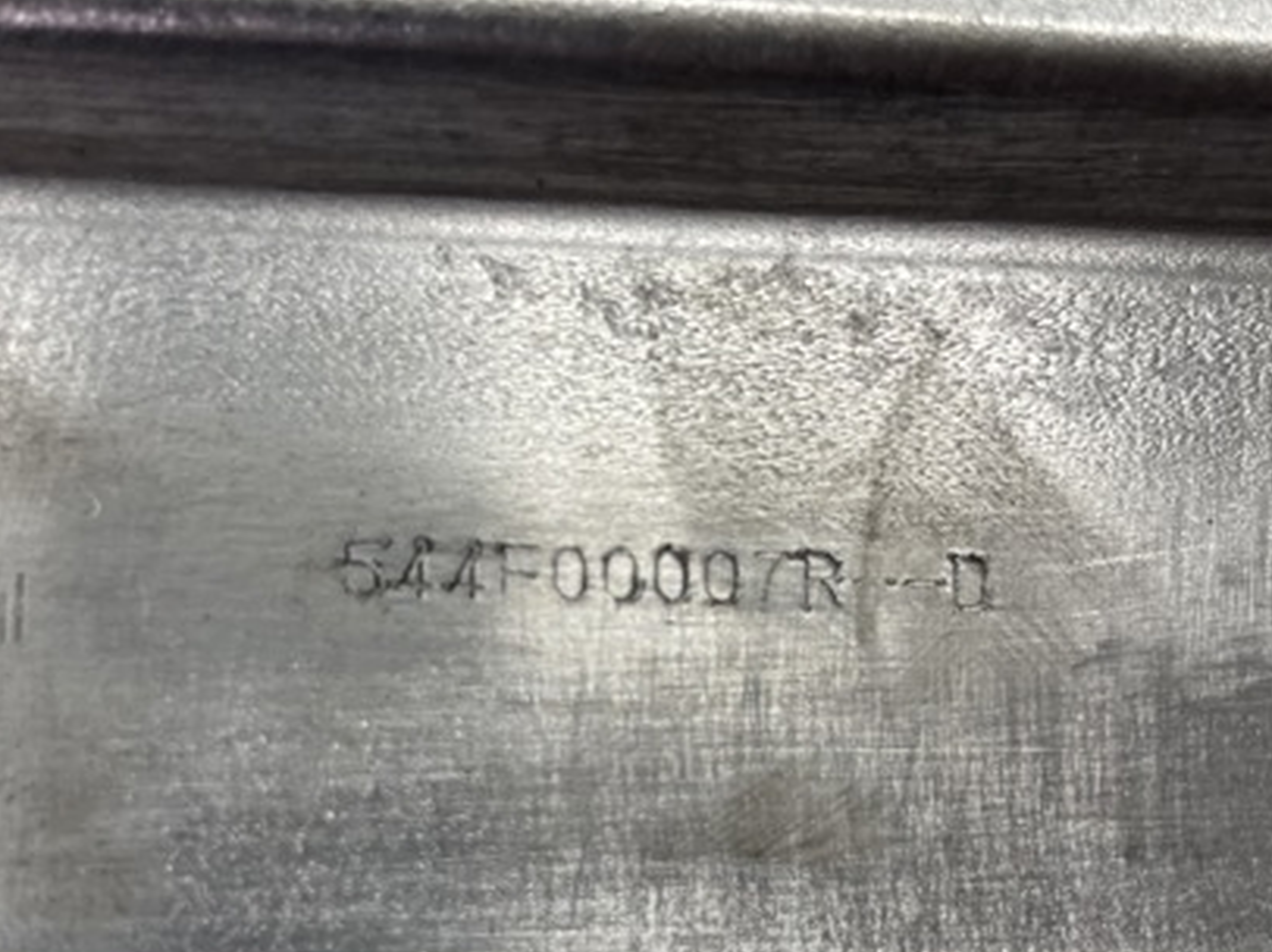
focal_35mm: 41
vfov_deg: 34.9
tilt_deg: -68.2
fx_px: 1506
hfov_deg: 45.7
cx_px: 561
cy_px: 597
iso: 100
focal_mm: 4.2
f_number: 1.6
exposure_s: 1/100
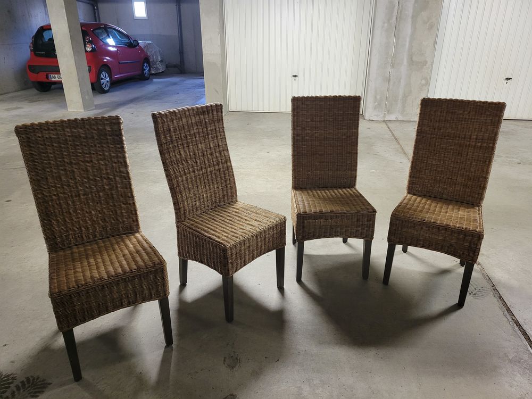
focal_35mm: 26
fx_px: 400
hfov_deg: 67.3
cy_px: 200
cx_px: 266
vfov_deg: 53.1
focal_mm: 5.4
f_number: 1.8
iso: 500
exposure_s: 1/50
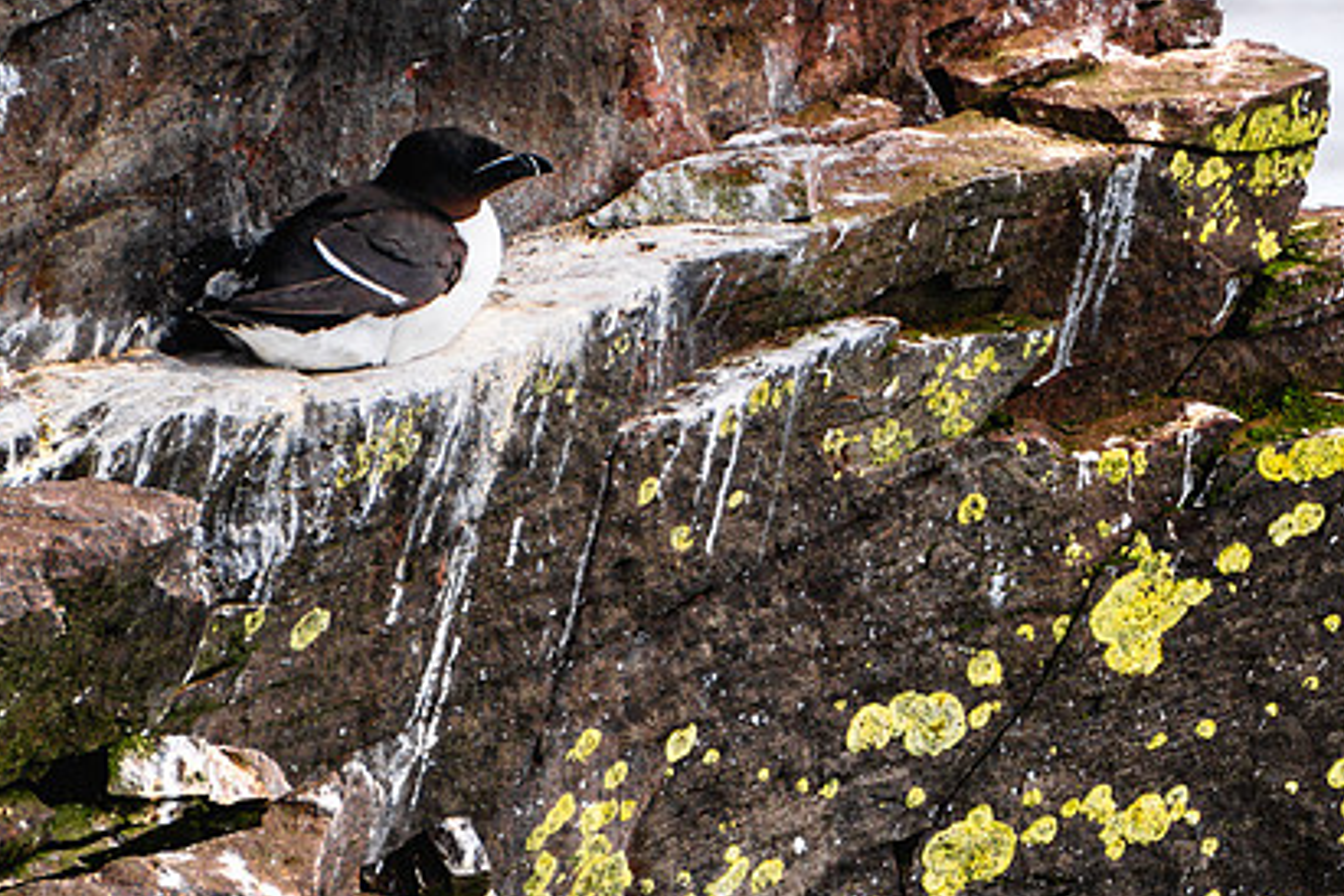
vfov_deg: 2.1
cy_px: 273
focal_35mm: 651
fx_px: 24302
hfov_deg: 3.2
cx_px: 1111
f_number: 8
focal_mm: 210
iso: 100
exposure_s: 1/100
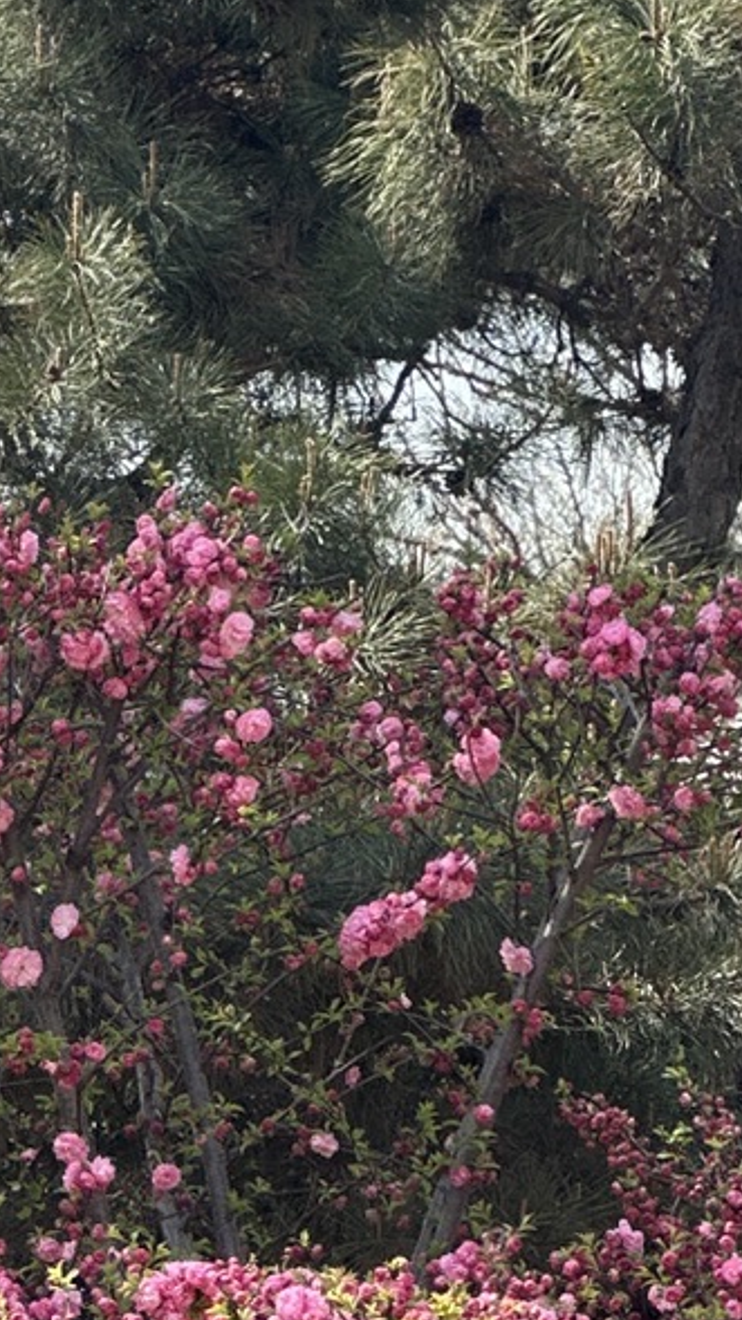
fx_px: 9976
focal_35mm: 285
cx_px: -477
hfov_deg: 4.2
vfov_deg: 7.6
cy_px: 726
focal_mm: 9
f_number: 2.8
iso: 25
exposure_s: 1/182
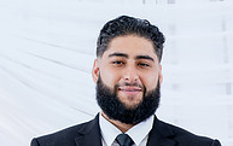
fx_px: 1449
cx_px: 223
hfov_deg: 9.1
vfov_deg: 5.7
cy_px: 240
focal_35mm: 228
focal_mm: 67
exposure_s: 1/160
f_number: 2.8
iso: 800
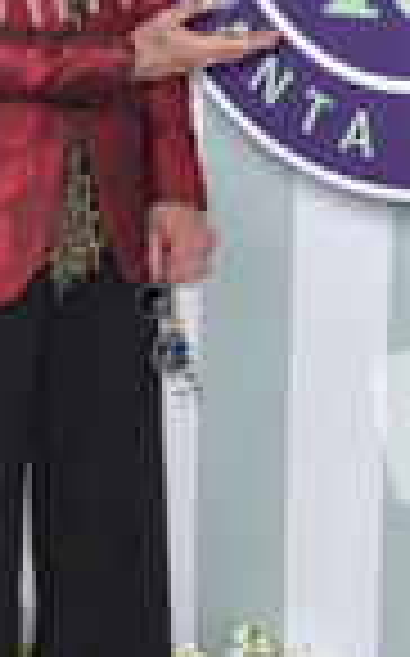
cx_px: 196
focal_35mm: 106
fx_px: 1899
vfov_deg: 19.5
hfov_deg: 12.3
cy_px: 176
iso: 250
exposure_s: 1/250
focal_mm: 38
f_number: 6.3
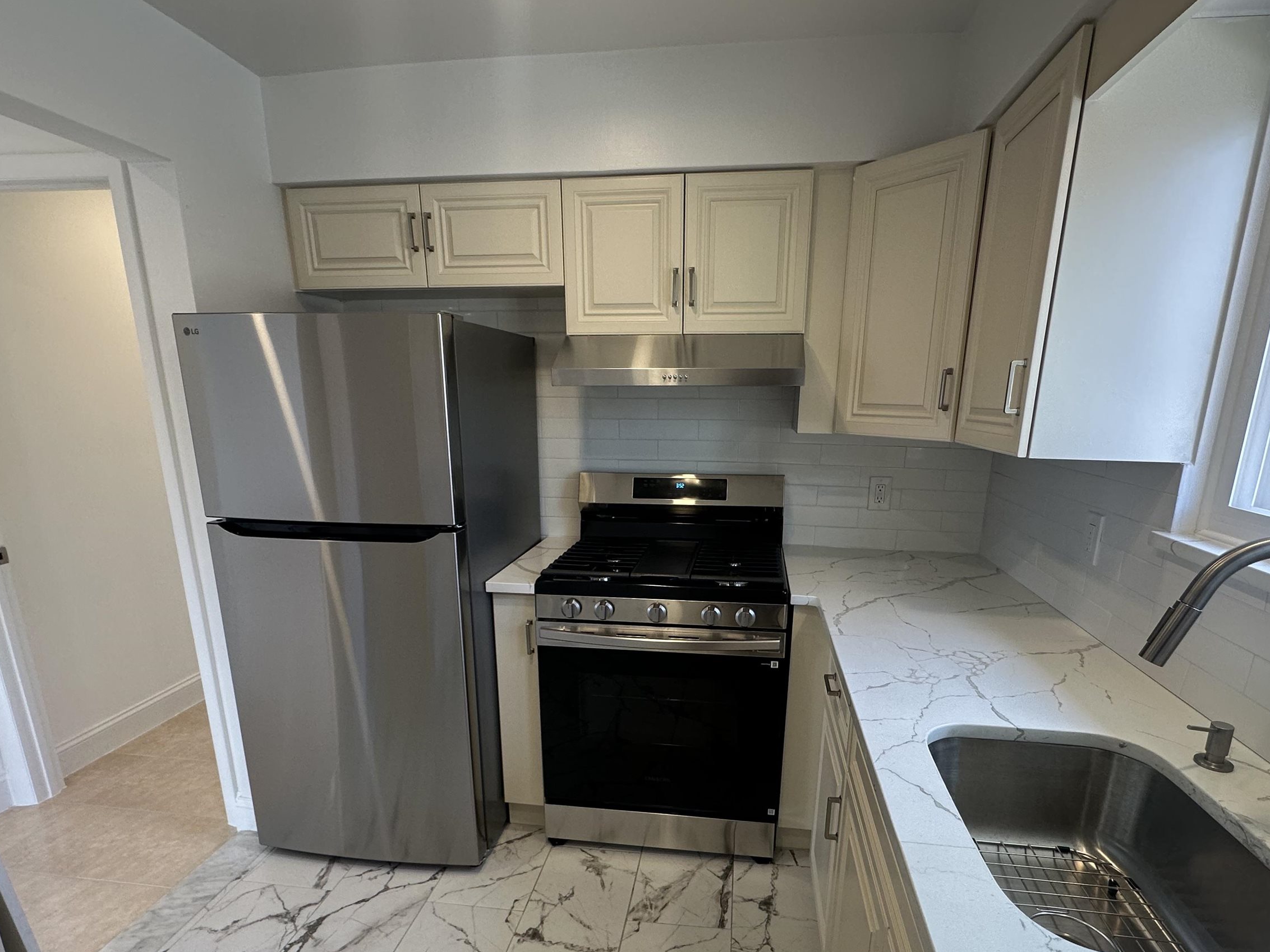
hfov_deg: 84.6
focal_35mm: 19
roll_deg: +0.2
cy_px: 581
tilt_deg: -13.8
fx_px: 697
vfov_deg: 67.9
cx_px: 659
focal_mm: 2.22
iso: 160
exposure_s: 1/120
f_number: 2.2
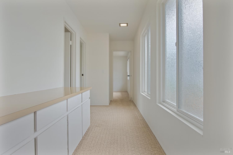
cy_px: 78
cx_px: 116
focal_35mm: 21
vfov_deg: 59.5
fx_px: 136
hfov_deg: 81.2
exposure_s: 1/125
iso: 100
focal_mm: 14
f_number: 5.6
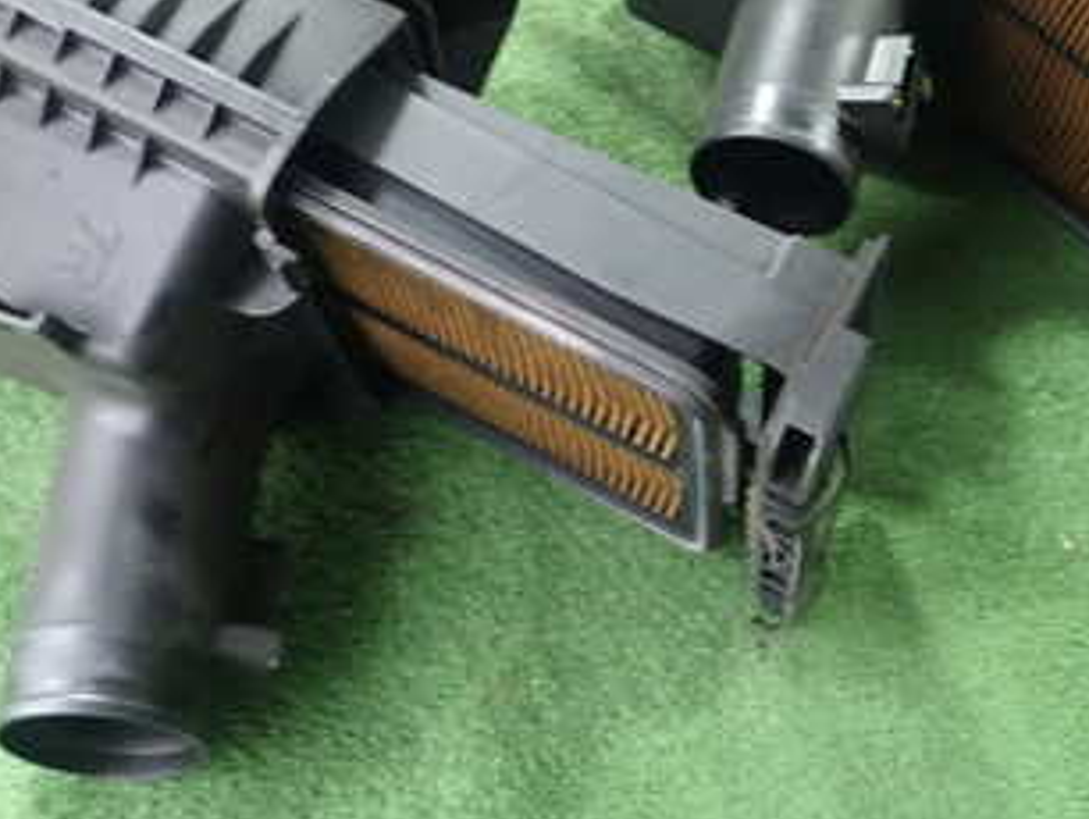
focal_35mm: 49
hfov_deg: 38.8
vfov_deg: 29.1
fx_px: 1543
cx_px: 594
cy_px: 167
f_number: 2
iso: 200
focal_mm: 4.5
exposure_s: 1/30
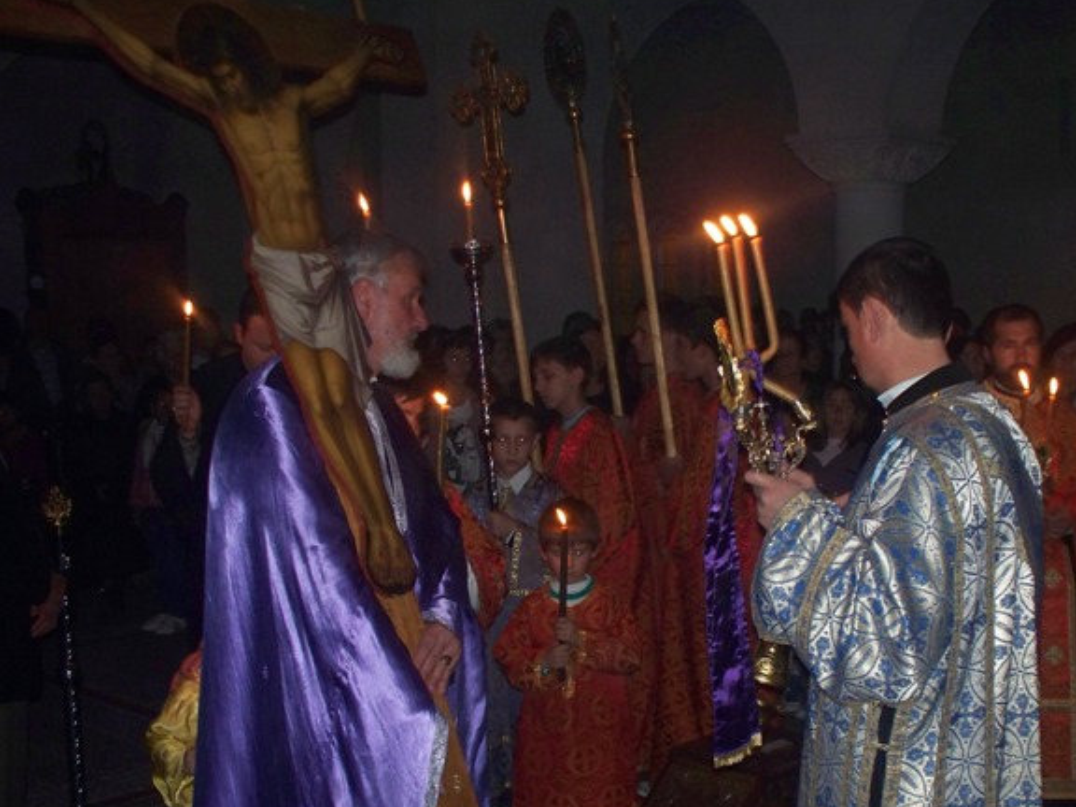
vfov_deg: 29.0
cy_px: 519
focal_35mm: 50
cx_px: 658
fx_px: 1554
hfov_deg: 38.0
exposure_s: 1/30
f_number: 2.8
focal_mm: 7.54
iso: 200
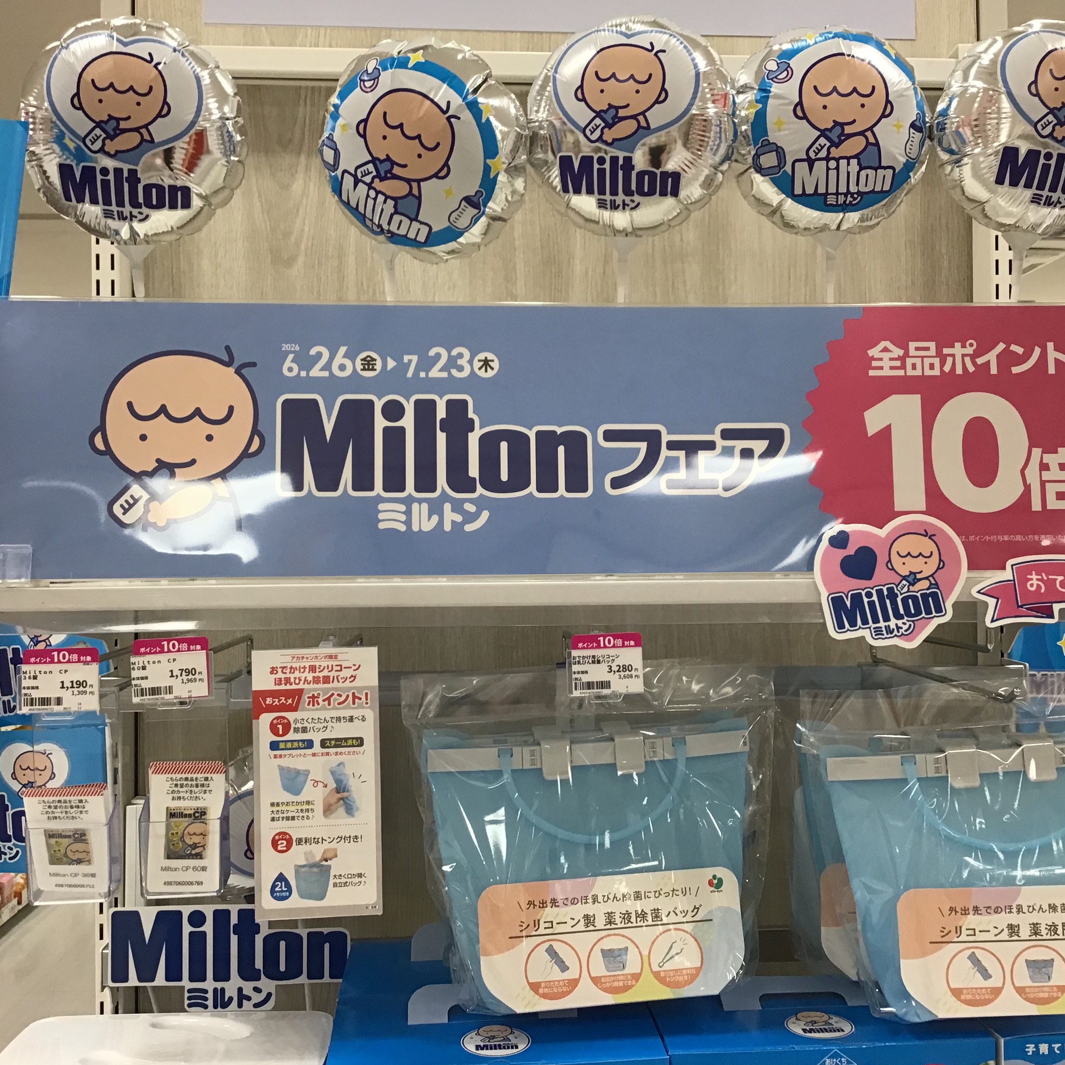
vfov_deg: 44.9
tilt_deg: +1.3
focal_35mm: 37
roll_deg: +1.4
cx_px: 563
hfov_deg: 44.9
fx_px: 1288
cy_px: 536
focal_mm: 3.3
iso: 25
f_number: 2.4
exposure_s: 1/30
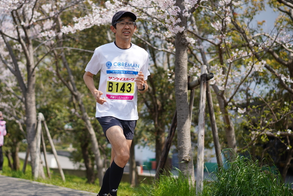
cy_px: 77
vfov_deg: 19.5
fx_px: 570
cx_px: 123
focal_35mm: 70
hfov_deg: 28.8
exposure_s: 1/2000
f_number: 2.2
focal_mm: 55
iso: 100
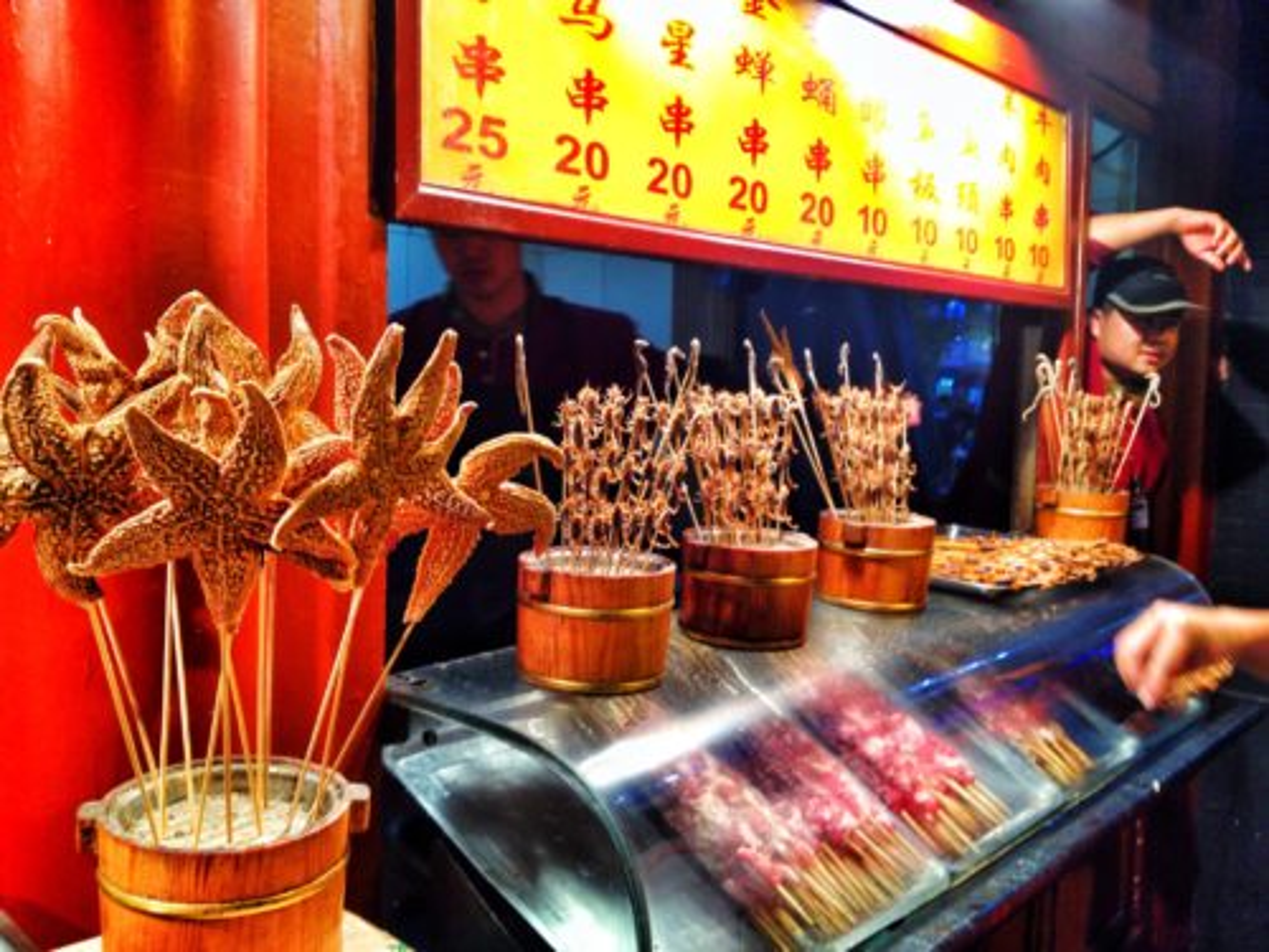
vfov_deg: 40.7
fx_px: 1283
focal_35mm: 35
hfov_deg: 52.6
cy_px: 476
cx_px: 634
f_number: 2.4
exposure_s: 1/30
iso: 64
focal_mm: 4.28
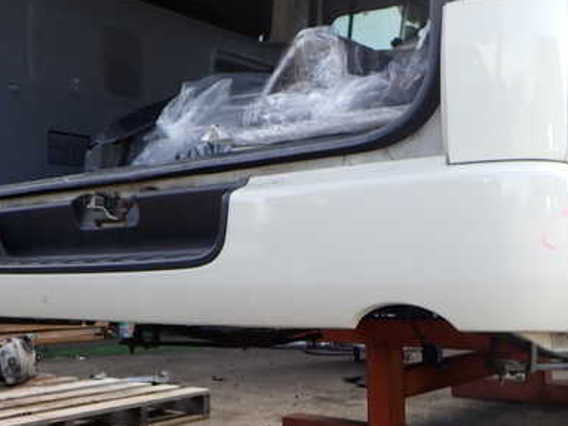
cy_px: 233
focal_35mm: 47
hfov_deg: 40.4
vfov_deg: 30.8
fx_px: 771
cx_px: 264
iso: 100
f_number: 2.3
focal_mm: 5.4
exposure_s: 1/200
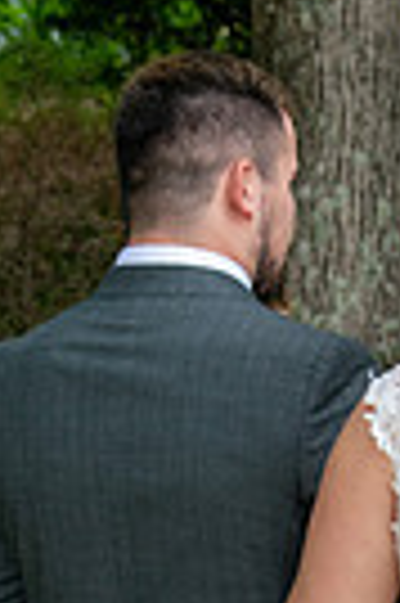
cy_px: 724
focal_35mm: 277
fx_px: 4628
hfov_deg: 4.9
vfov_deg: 7.4
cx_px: 449
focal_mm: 55
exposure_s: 1/200
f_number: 7.1
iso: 100
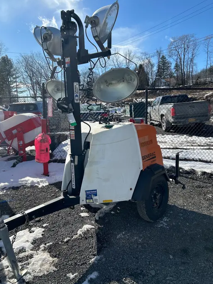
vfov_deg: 63.4
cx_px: 107
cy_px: 132
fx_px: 230
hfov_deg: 49.8
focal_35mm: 28
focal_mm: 5.7
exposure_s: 1/3704
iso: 50
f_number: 1.5
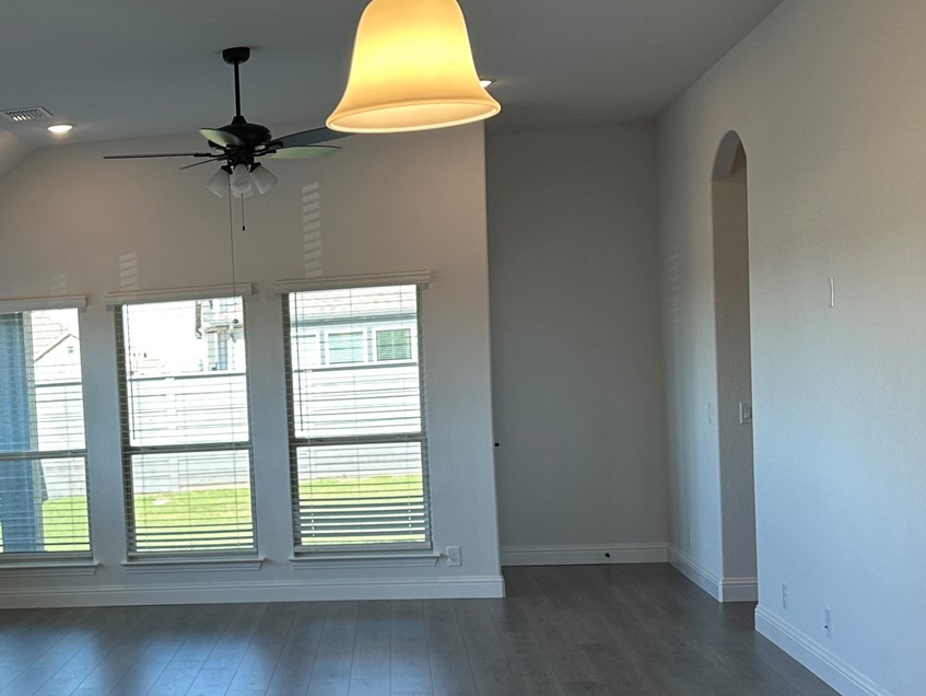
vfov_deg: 25.1
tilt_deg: -3.9
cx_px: 79
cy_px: 479
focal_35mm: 58
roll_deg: +2.2
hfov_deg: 31.5
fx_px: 1552
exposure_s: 1/163
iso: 80
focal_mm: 6.86
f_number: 1.78
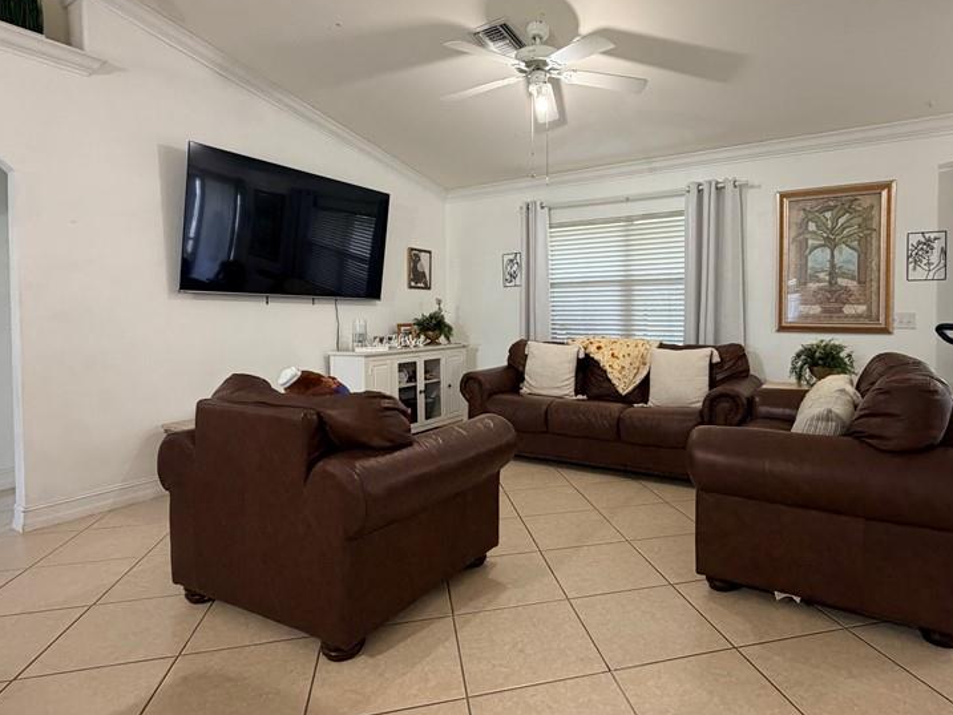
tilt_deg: -1.6
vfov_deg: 65.8
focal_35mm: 20
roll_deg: +1.1
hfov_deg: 81.2
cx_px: 546
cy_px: 323
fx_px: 551
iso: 250
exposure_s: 1/60
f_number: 2.2
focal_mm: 2.22
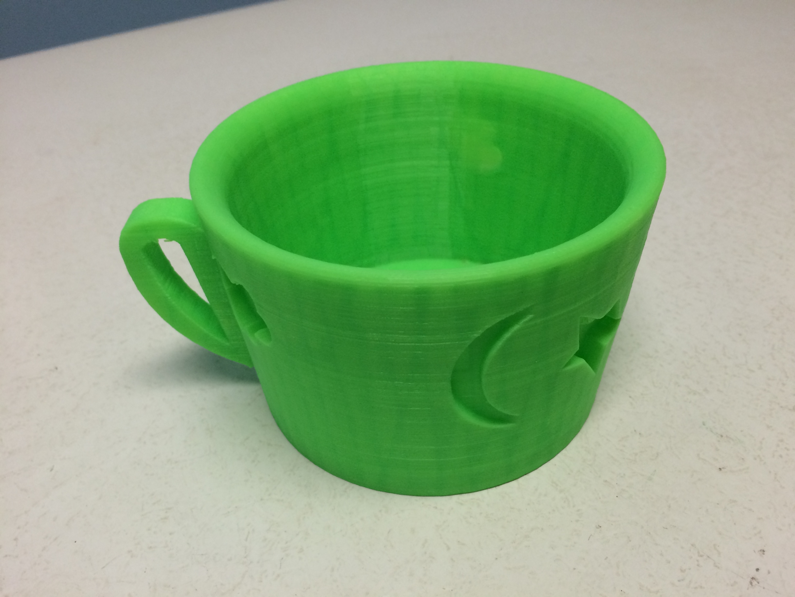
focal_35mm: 29
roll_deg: +3.5
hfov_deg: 61.7
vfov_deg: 48.2
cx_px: 398
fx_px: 666
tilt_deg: -38.8
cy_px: 298
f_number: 2.2
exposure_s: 1/30
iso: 50
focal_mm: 4.15
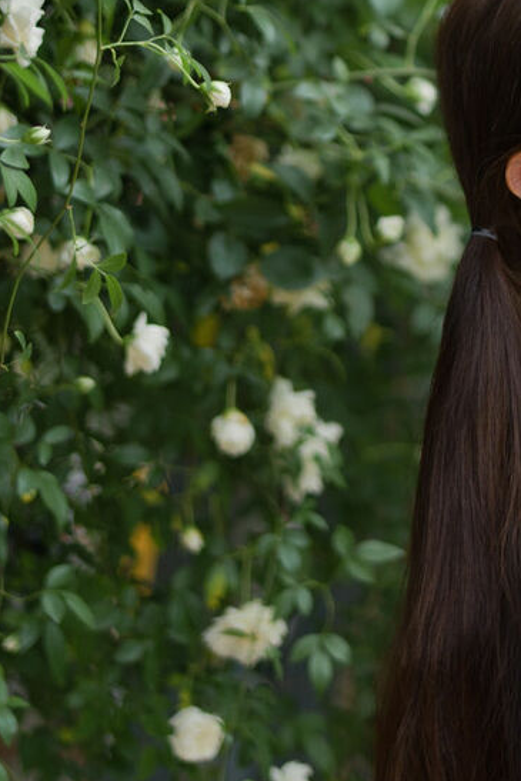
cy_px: -34
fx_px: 3124
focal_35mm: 144
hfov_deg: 9.4
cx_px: 597
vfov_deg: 14.0
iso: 100
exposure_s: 1/1000
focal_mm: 50
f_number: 1.4
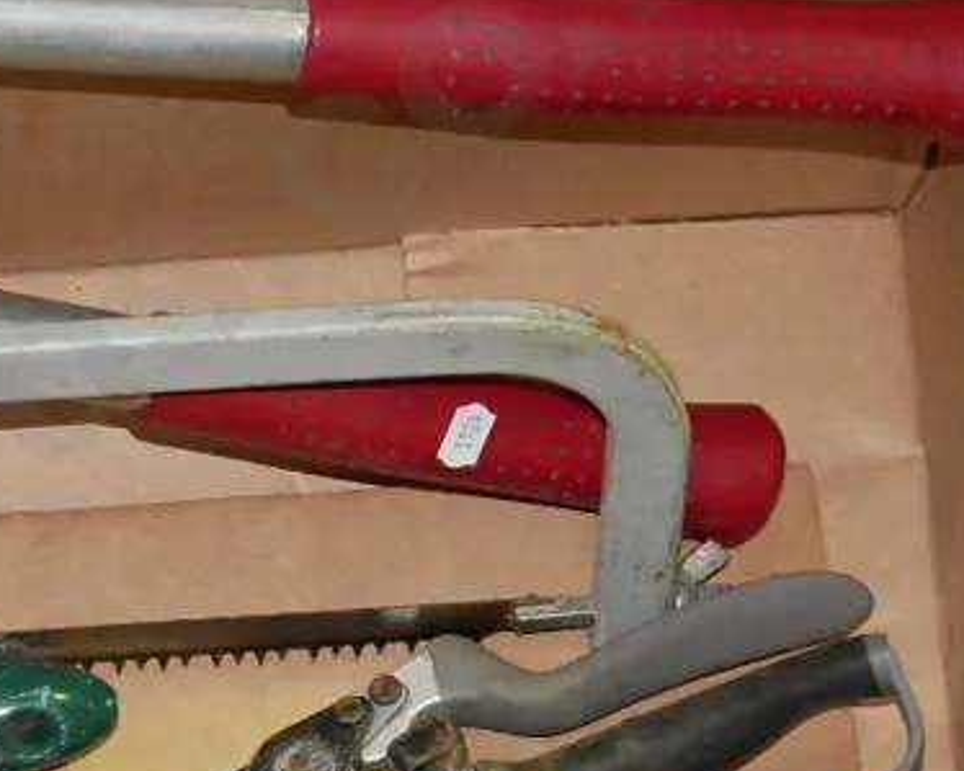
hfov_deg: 11.0
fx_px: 4877
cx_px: -245
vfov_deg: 9.0
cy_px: 605
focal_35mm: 171
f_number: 5.6
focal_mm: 32
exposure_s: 1/125
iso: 3200
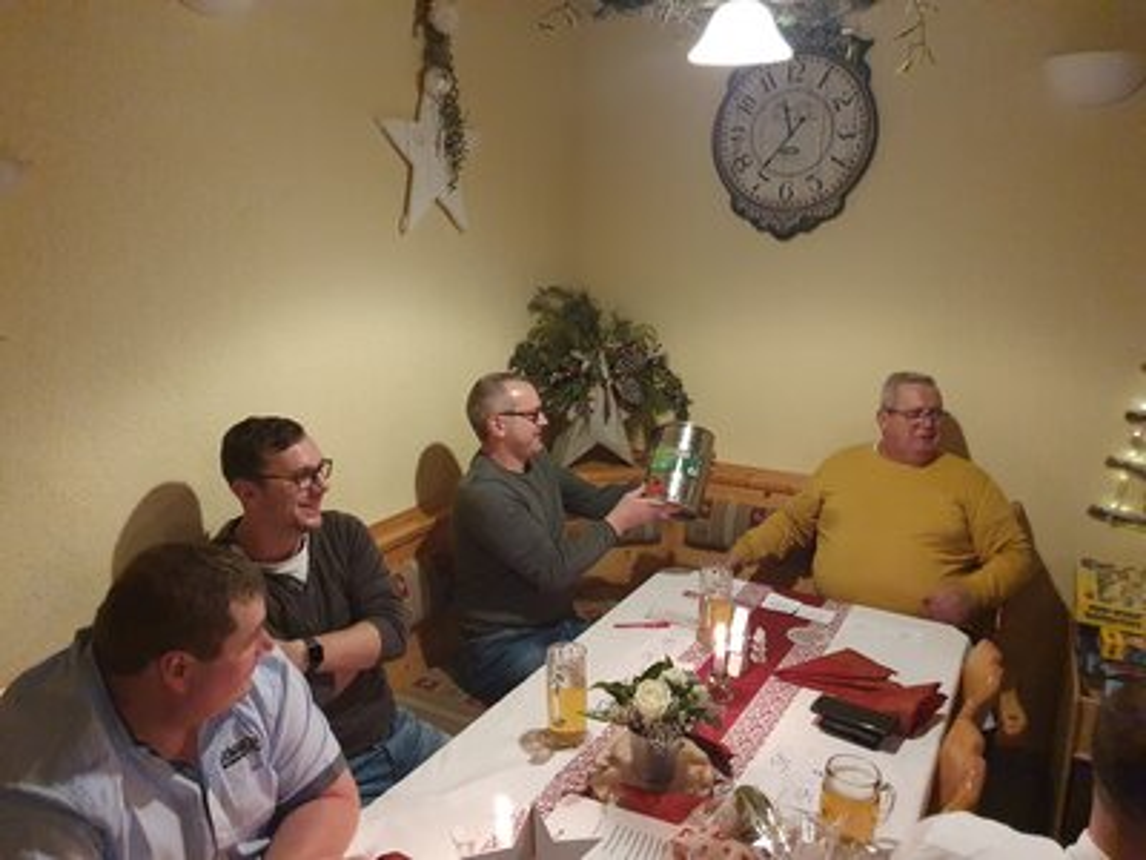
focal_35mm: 26
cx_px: 573
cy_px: 430
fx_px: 861
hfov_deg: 67.3
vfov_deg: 53.1
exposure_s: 1/50
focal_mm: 4.32
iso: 800
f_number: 1.5
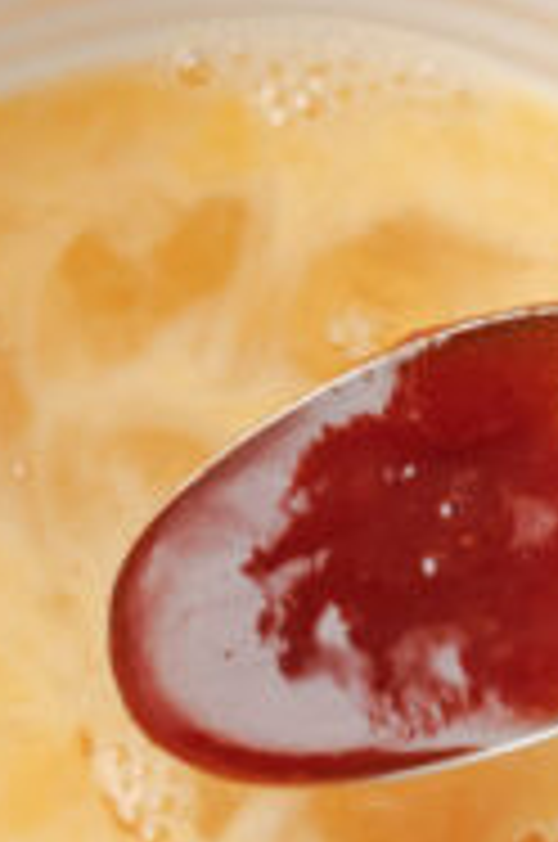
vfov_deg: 10.3
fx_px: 4690
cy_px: 482
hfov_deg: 6.8
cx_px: 306
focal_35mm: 201
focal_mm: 50
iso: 320
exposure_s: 1/30
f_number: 5
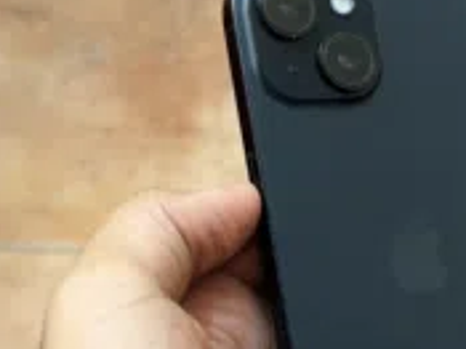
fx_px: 1480
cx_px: 389
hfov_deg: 17.7
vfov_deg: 13.3
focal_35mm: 110
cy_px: 320
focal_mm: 6.76
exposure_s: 1/33
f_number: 1.78
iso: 400
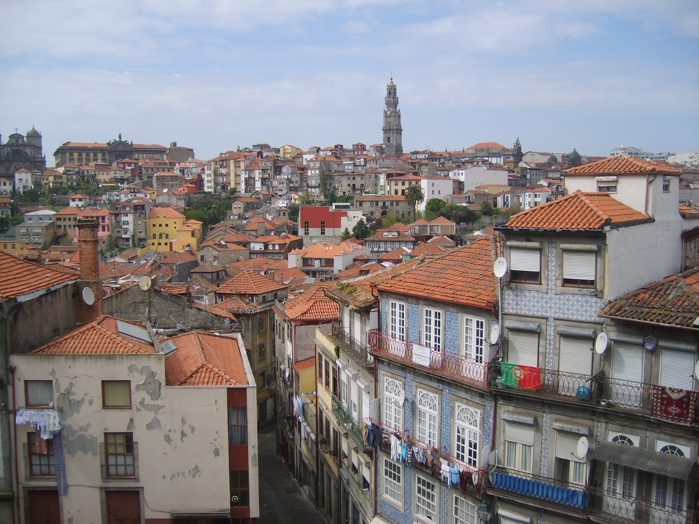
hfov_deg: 52.6
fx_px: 707
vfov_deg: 40.7
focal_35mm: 35
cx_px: 350
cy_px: 262
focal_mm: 5.8
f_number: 7.1
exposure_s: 1/180
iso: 50
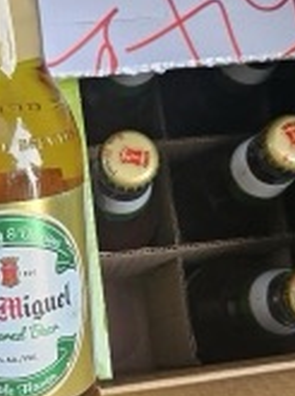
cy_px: 182
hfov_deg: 20.9
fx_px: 799
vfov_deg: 27.8
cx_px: 103
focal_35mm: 70
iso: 200
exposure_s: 1/120
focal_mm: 5
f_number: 1.8
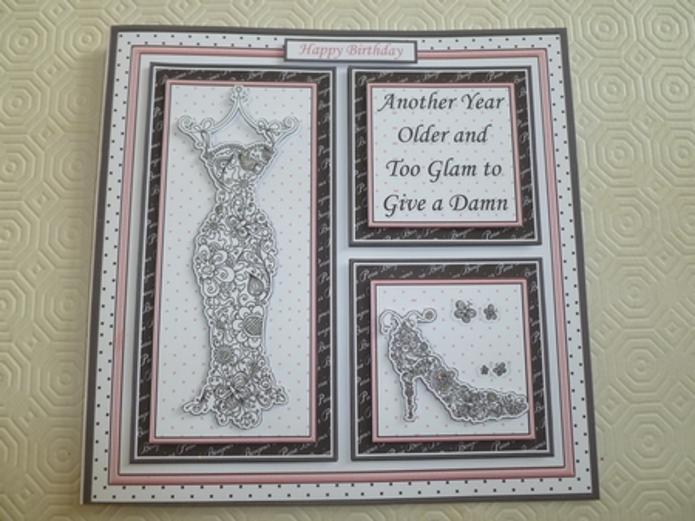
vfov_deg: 49.7
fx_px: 562
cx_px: 348
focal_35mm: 28
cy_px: 260
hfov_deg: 63.5
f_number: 3.3
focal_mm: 5
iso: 100
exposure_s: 1/30
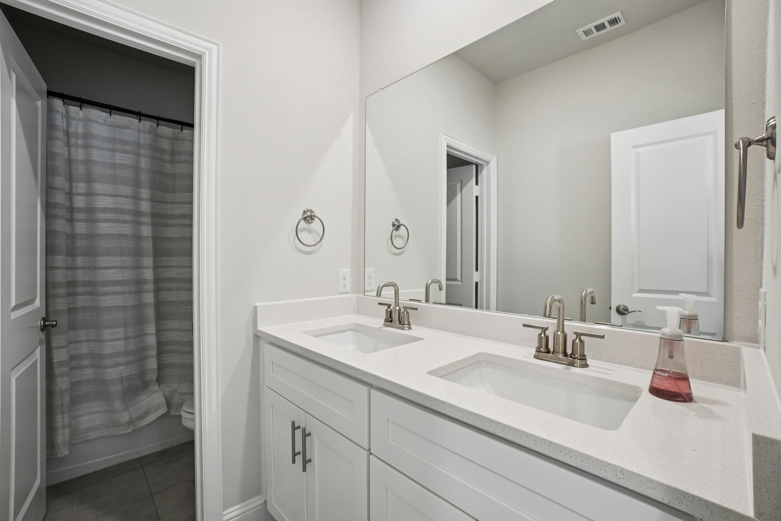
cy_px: 260
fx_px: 325
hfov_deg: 100.4
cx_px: 390
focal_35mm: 15
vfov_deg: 77.3
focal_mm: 10
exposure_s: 1/15
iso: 400
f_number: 8
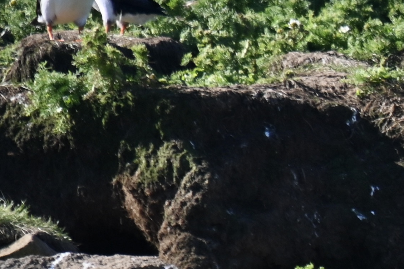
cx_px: 817
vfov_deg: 0.7
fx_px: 22630
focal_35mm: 2017
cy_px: 126
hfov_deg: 1.0
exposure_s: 1/500
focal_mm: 300
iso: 200
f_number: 6.3
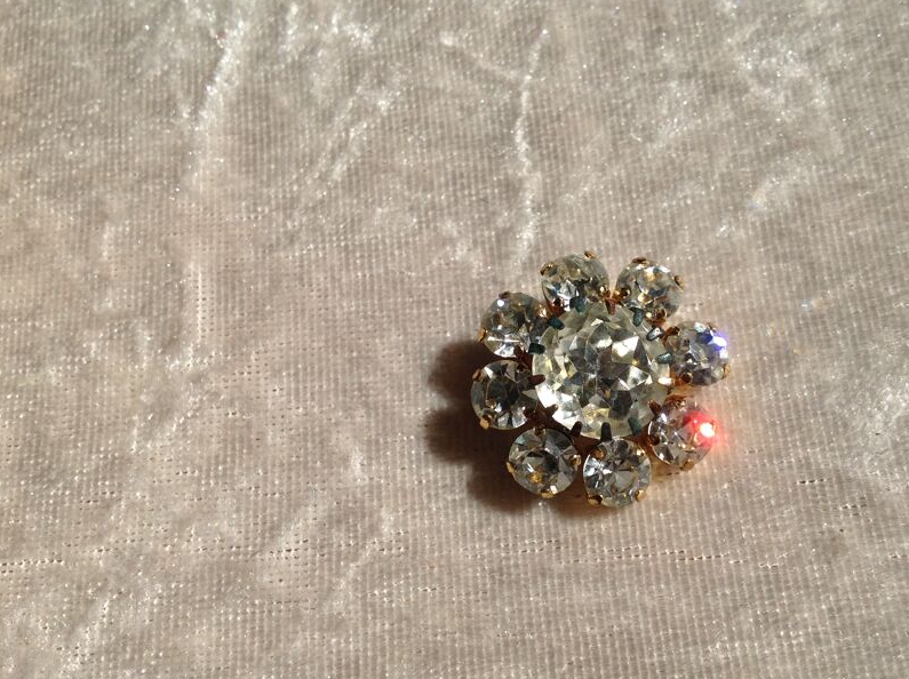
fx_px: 1154
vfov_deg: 32.8
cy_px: 361
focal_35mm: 44
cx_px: 551
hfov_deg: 42.8
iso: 50
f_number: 2.4
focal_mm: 4.28
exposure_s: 1/4329
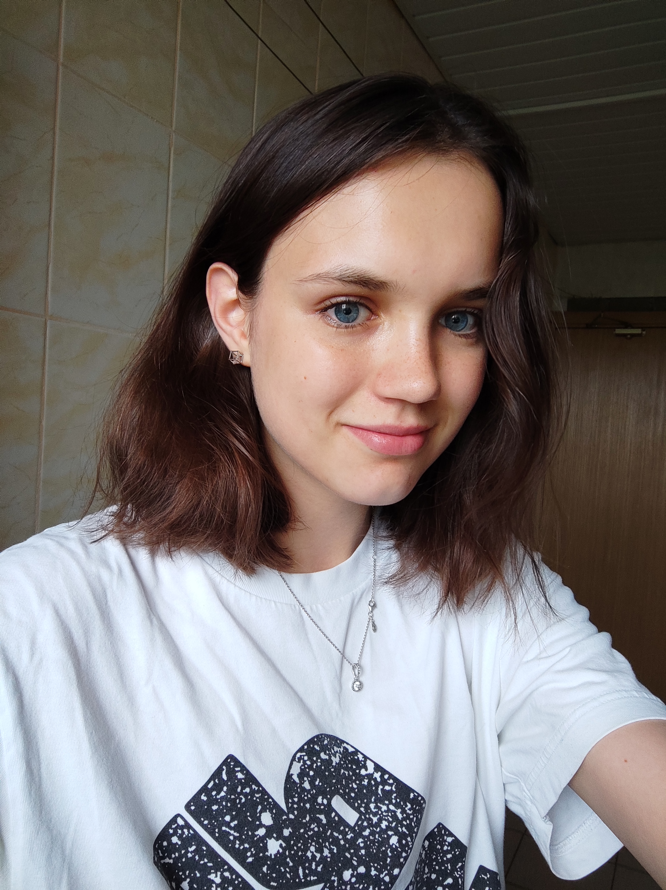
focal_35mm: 26
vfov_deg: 67.3
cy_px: 445
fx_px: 668
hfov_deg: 53.0
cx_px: 333
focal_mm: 3.14
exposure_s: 1/33
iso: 154
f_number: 2.24
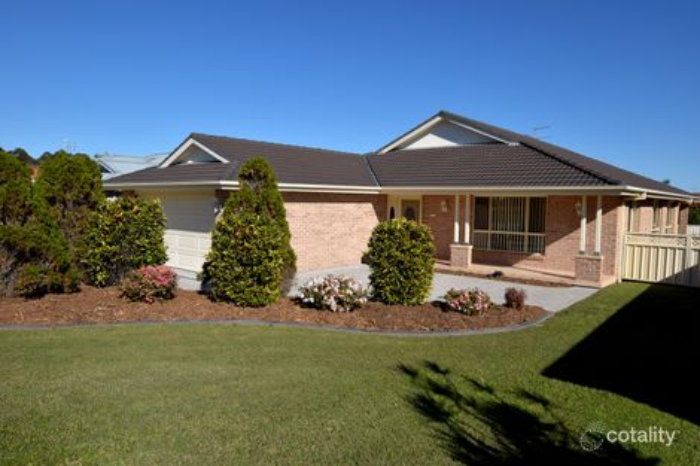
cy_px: 233
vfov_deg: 53.1
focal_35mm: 24
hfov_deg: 73.8
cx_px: 350
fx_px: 466
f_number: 11
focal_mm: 16
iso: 400
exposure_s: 1/500
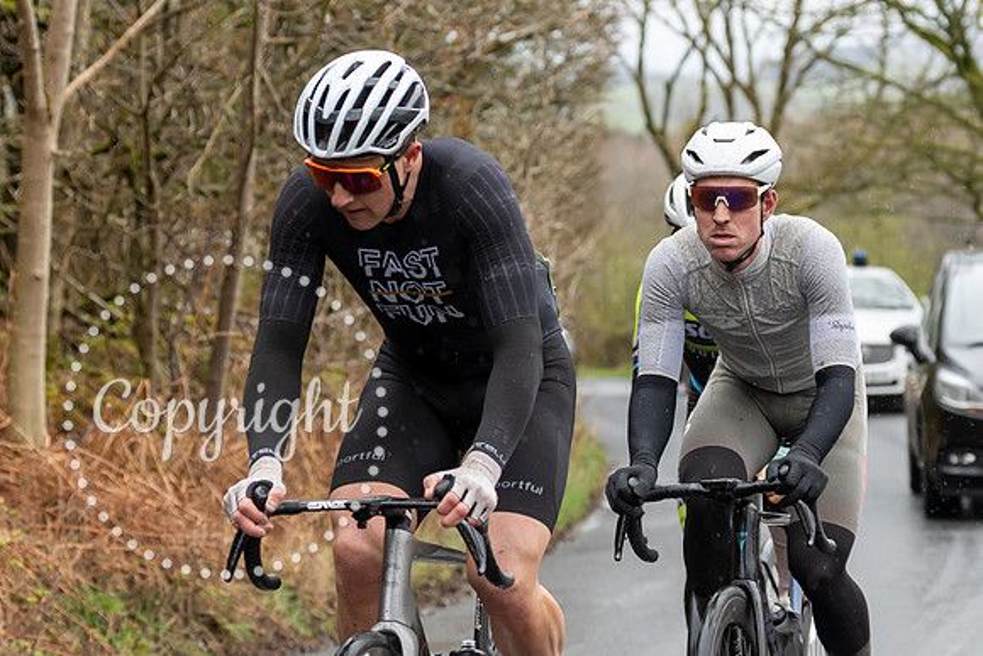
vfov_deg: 8.5
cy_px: 271
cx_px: 584
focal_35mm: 162
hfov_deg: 12.6
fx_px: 4434
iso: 800
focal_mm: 70
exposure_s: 1/1000
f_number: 3.5
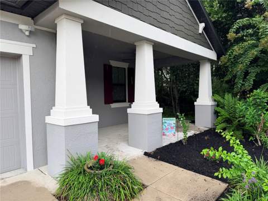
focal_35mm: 24
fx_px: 186
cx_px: 134
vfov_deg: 56.8
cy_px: 100
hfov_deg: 71.6
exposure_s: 1/240
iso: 64
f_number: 1.78
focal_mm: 6.76
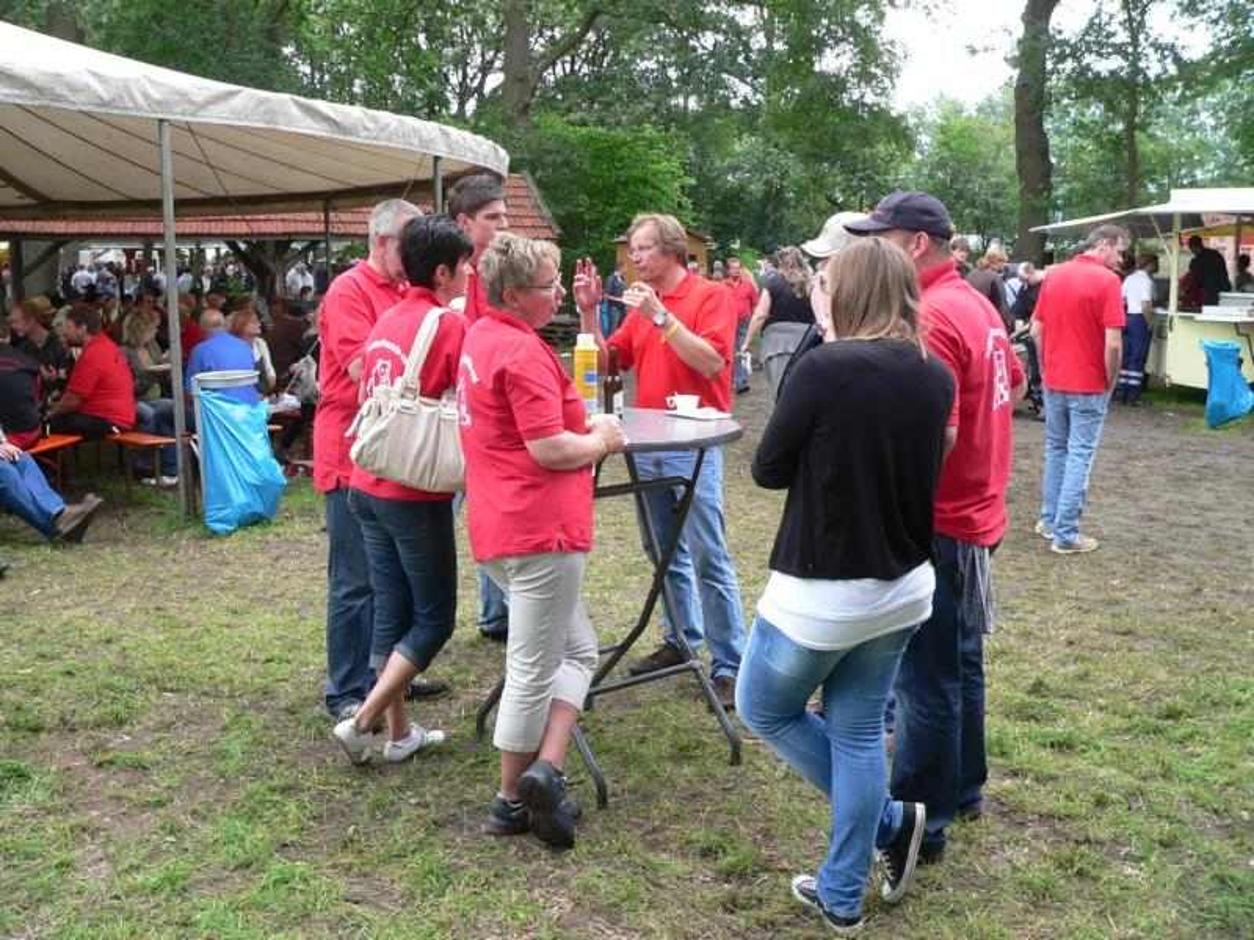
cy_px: 470
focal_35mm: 36
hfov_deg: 51.4
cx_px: 627
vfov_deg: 39.7
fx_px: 1304
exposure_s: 1/60
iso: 100
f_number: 2.8
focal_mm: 6
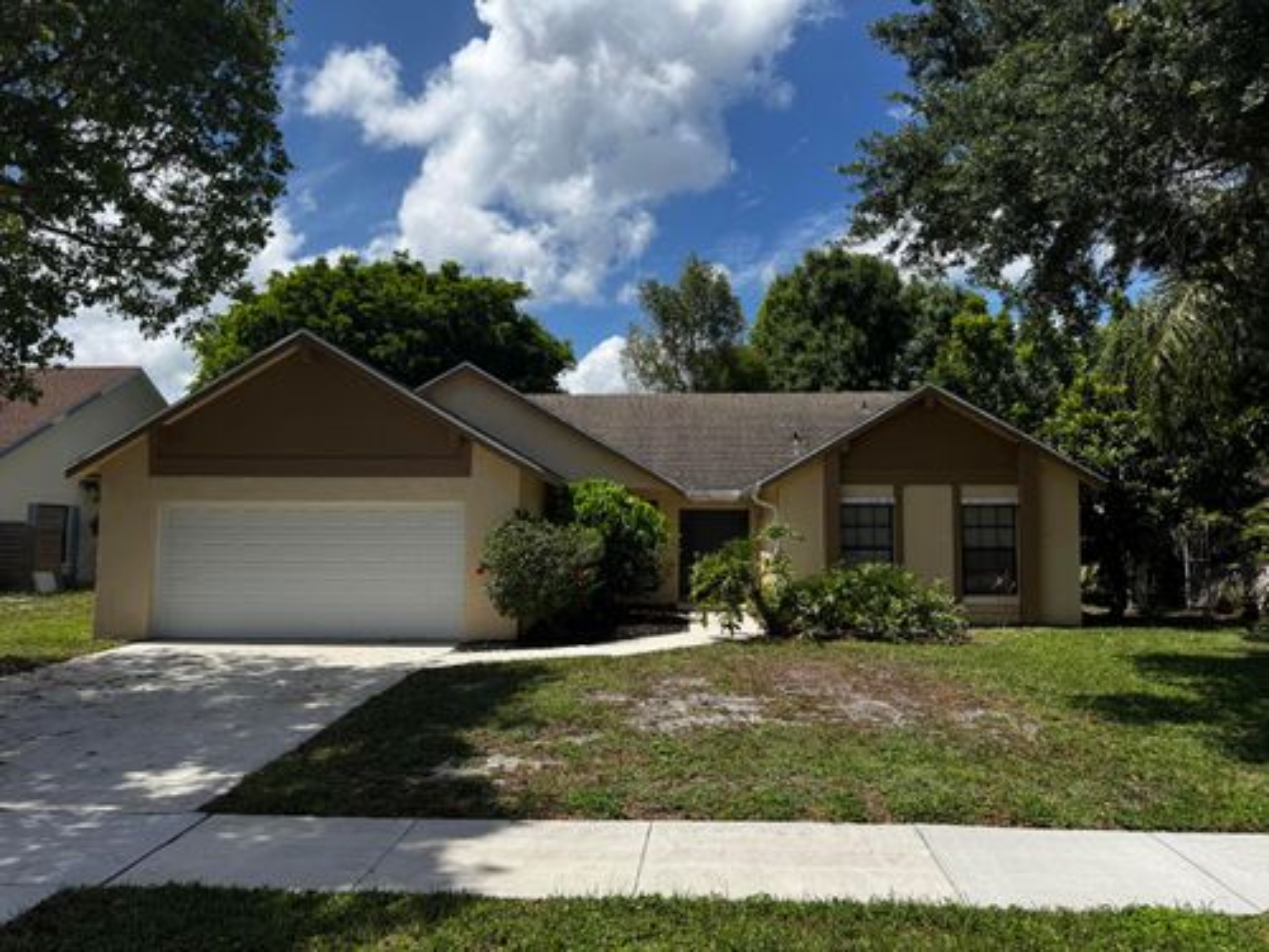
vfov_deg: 56.8
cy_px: 476
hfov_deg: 71.6
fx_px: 880
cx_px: 634
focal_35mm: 24
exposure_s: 1/4950
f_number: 1.78
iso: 80
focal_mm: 6.76
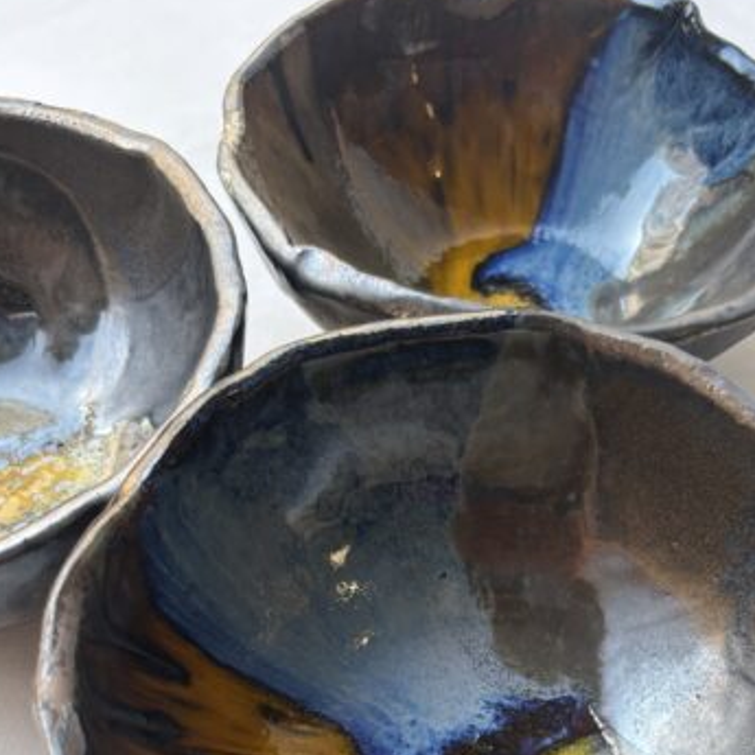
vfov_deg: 39.9
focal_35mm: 40
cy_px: 624
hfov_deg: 41.5
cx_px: 481
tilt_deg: -58.2
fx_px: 987
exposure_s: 1/100
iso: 50
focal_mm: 5.96
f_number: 1.6
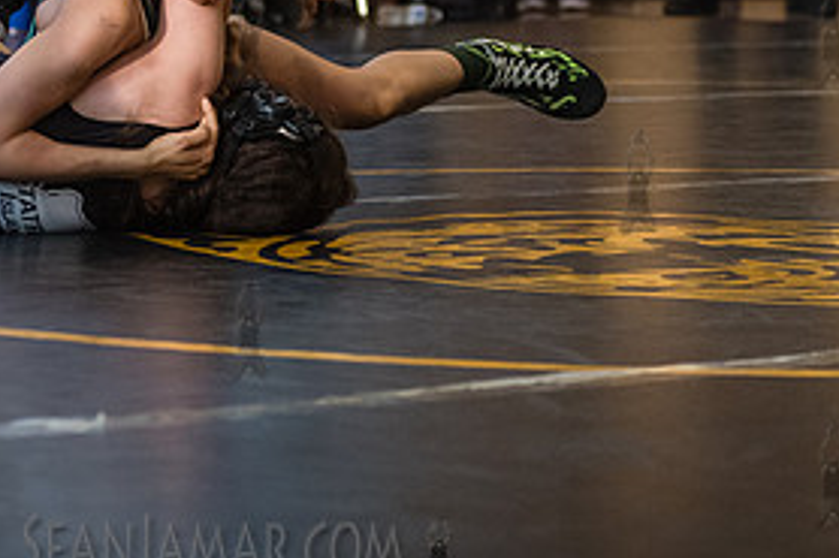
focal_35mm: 194
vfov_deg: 7.1
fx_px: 4518
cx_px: 229
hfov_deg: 10.6
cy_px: 77
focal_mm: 80
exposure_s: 1/400
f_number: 3.5
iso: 3200
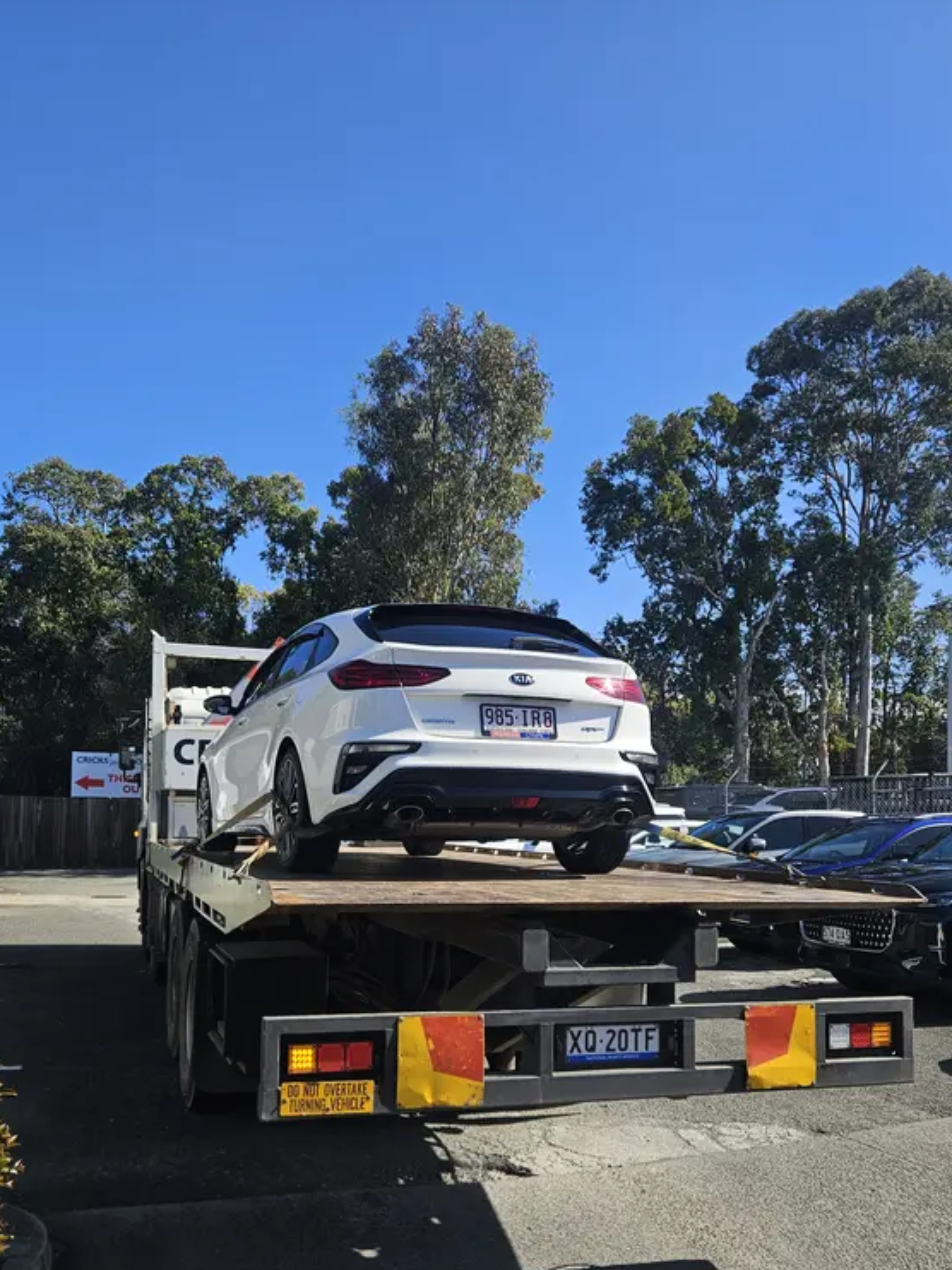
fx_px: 1137
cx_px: 467
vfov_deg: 57.7
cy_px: 791
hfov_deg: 45.4
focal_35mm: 31
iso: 25
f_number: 1.8
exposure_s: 1/1517
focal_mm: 5.4
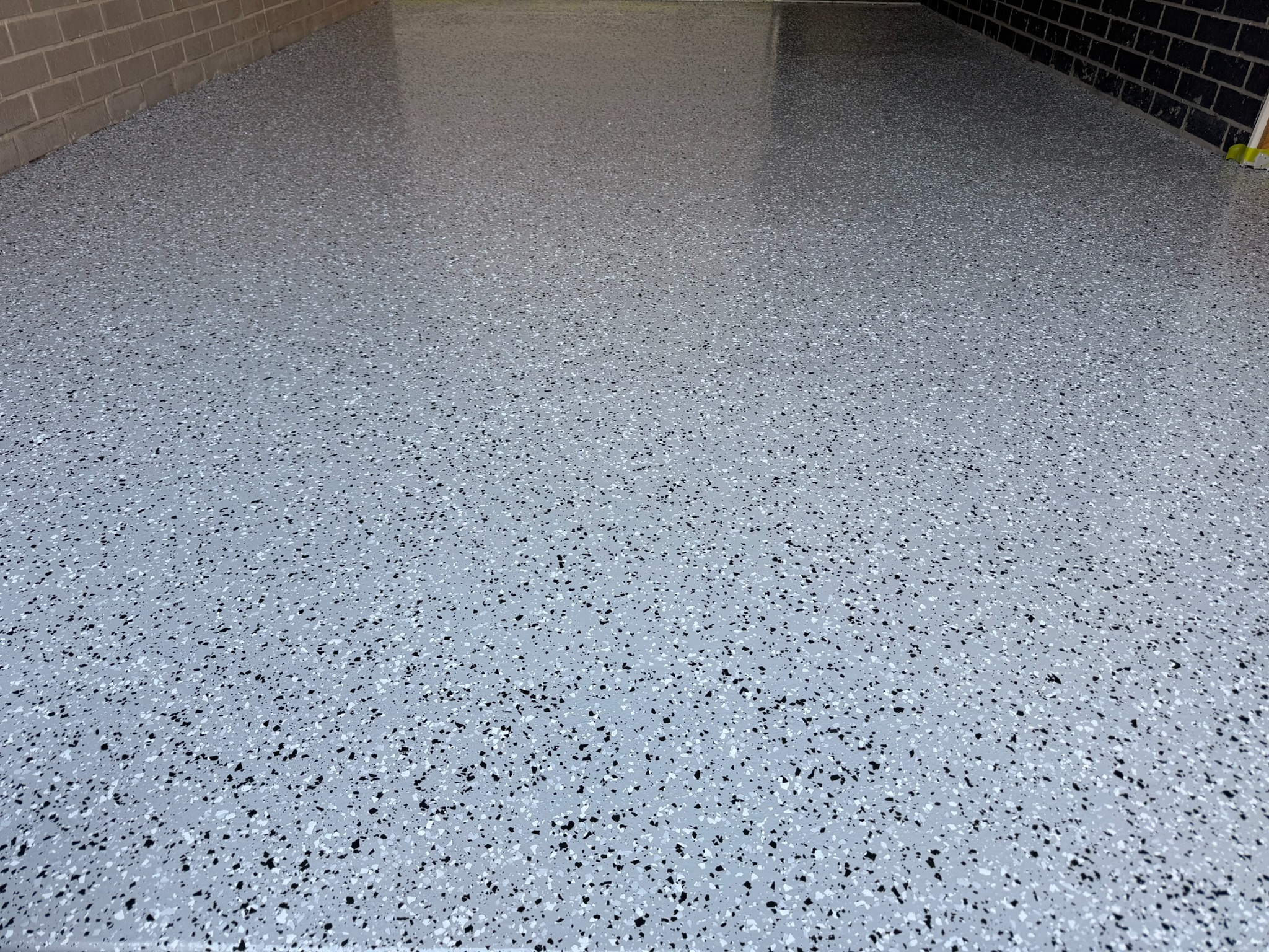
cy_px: 476
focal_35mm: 24
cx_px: 634
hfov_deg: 71.6
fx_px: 880
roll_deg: +0.1
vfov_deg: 56.8
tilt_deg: -31.8
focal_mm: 6.76
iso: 64
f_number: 1.78
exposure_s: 1/243
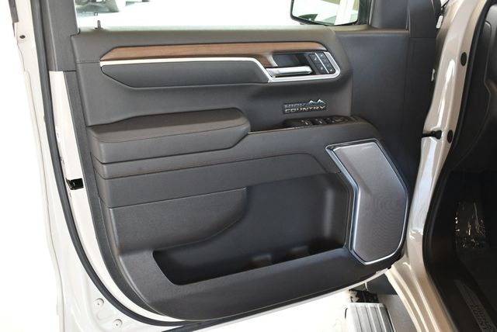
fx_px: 497
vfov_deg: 36.9
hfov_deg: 53.1
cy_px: 166
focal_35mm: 36
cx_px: 248
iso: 900
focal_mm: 18
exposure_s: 1/125
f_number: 3.5
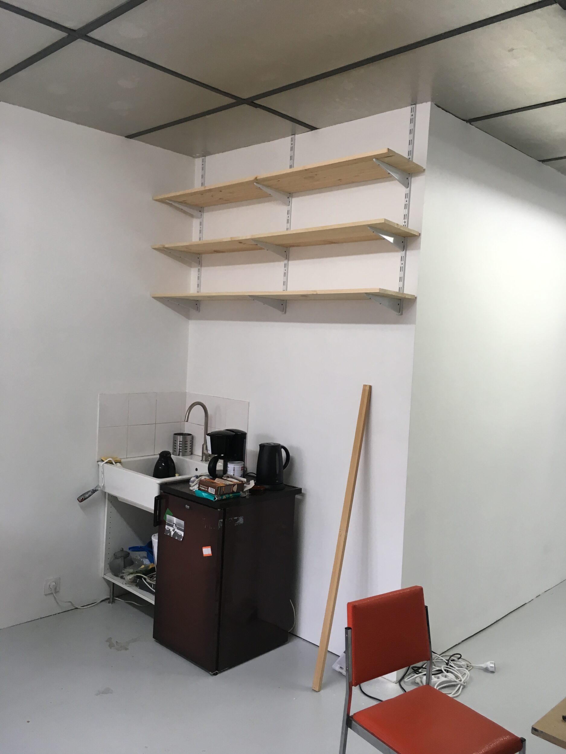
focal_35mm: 29
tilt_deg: -4.1
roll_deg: -2.0
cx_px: 283
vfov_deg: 61.7
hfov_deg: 48.2
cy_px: 377
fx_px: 632
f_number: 2.2
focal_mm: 4.15
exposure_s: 1/33
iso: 25
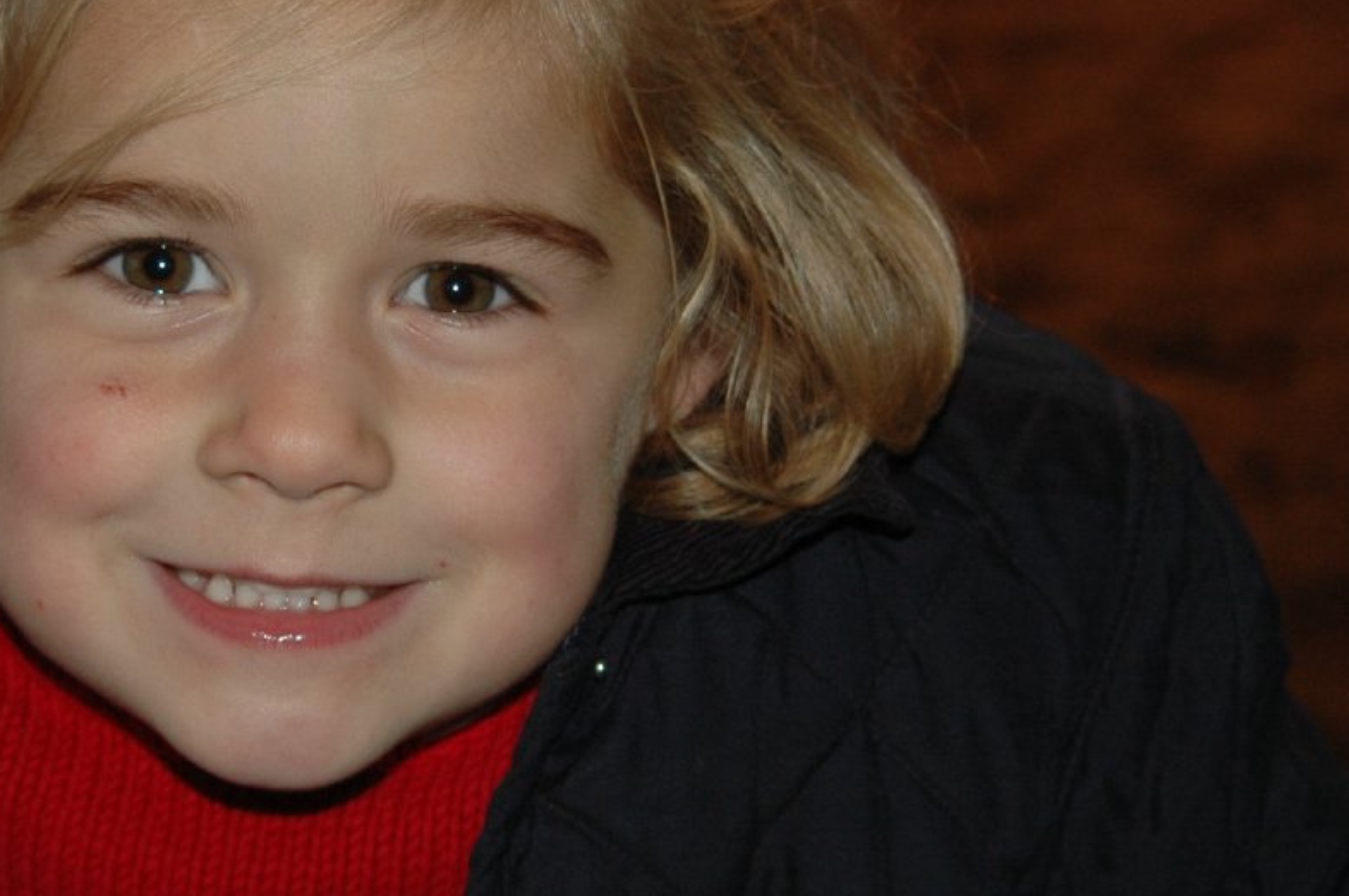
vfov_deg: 10.5
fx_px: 4865
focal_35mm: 130
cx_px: 292
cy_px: 354
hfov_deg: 15.7
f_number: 4
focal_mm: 38
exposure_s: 1/60
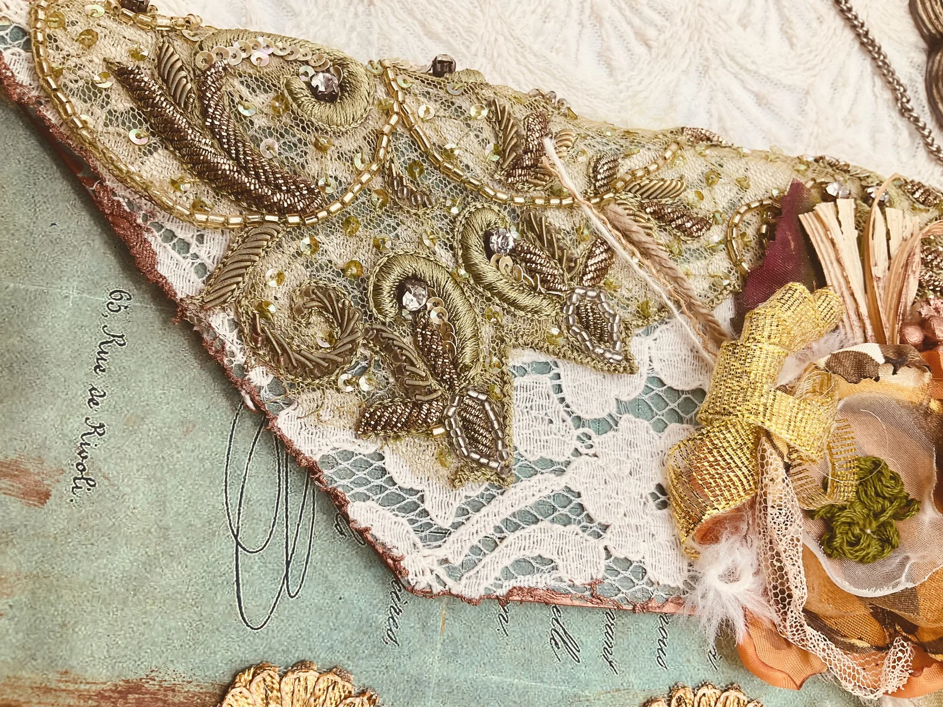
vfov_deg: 48.2
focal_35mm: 29
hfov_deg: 61.7
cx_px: 472
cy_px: 354
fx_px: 790
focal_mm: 3
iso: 16
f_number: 1.8
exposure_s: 1/281
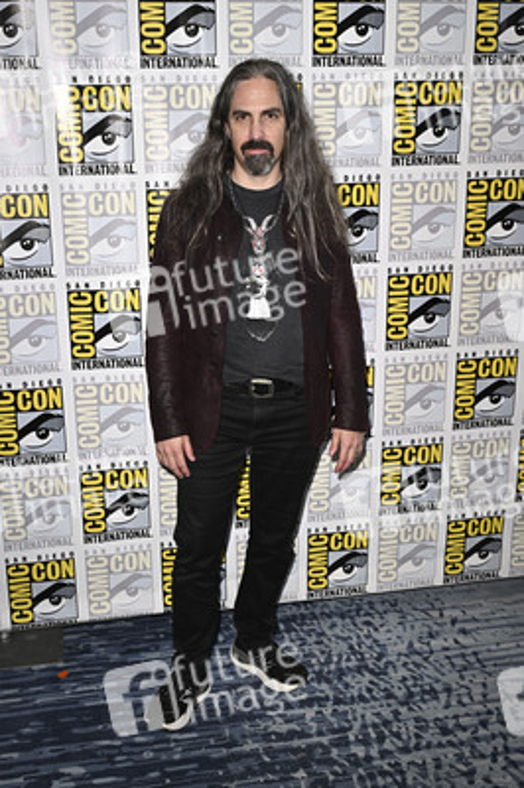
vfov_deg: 53.2
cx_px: 262
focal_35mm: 36
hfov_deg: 36.8
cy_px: 394
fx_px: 787
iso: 1250
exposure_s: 1/250
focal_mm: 36
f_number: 4.5
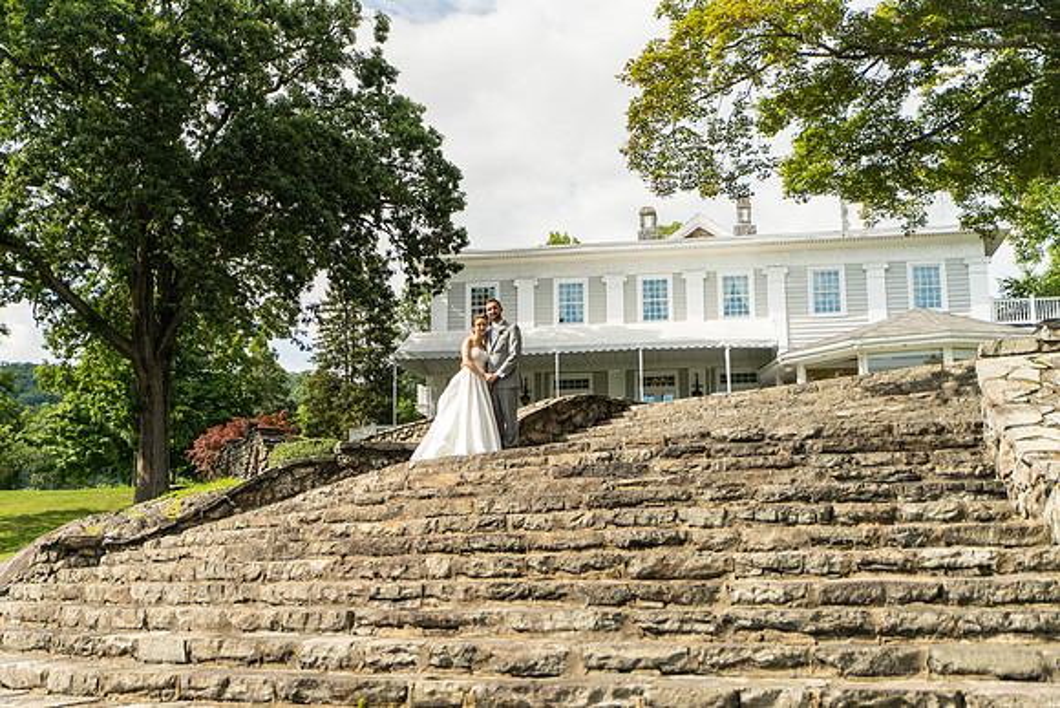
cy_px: 354
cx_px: 530
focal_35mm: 40
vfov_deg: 33.4
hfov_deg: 48.4
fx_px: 1178
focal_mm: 40
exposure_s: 1/8000
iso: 1000
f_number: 2.8
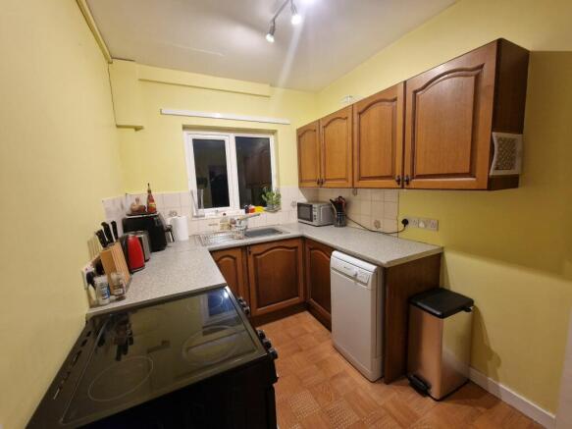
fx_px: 215
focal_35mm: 13
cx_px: 286
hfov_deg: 106.2
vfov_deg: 89.9
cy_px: 214
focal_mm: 2.2
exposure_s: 1/33
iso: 320
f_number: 2.2
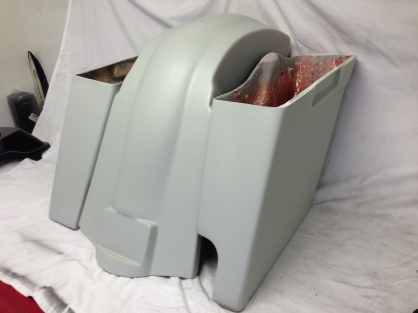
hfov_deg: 55.4
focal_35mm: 33
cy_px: 156
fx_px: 398
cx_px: 209
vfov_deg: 42.9
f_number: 2.4
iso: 50
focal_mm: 4.12
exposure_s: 1/24
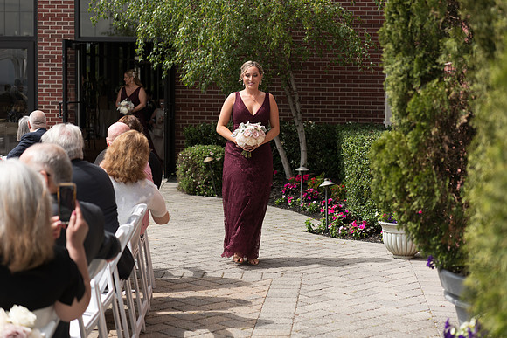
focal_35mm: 70
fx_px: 986
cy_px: 169
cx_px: 254
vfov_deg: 19.5
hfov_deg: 28.8
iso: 64
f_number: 2.8
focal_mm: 70
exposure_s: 1/800
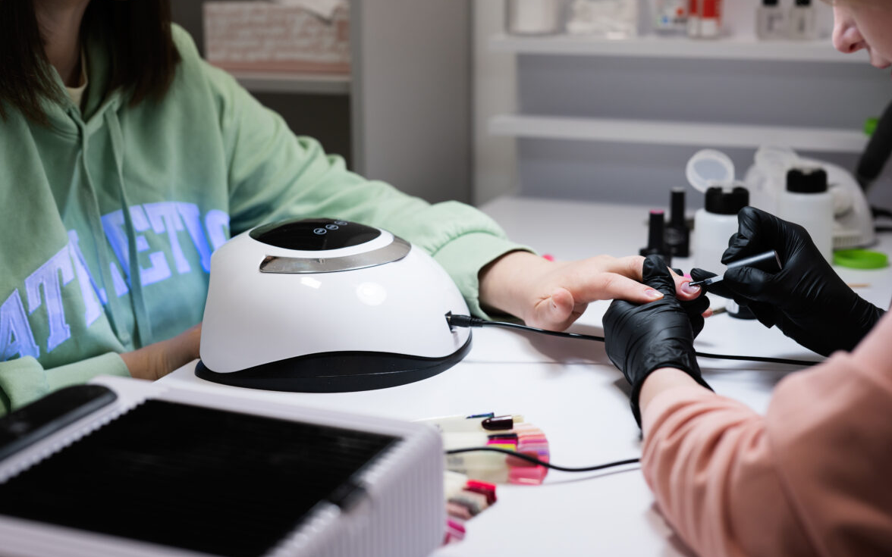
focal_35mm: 52
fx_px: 1264
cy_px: 257
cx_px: 449
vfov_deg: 24.9
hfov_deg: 38.9
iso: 200
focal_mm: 50
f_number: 3.2
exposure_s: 1/200
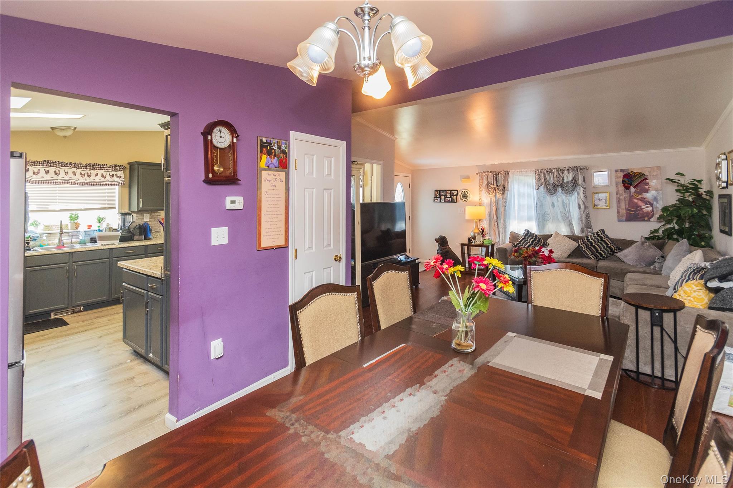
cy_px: 244
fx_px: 305
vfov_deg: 77.3
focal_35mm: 15
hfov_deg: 100.4
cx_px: 366
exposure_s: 1/60
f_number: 5.6
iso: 1400
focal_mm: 10
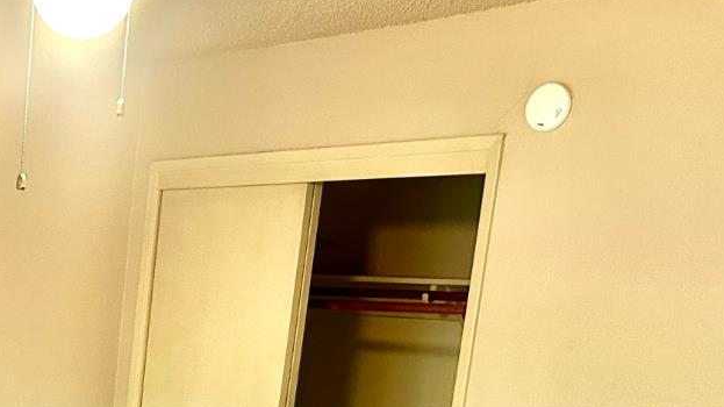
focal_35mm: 63
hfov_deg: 30.6
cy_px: 573
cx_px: -24
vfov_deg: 17.5
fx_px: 1209
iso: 500
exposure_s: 1/60
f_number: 1.78
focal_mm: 6.86
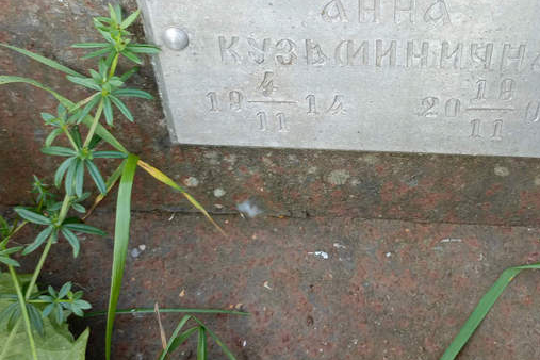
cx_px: 349
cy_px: 129
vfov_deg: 32.4
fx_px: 615
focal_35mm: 41
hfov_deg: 46.8
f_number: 1.69
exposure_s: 1/100
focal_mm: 4.76
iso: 195
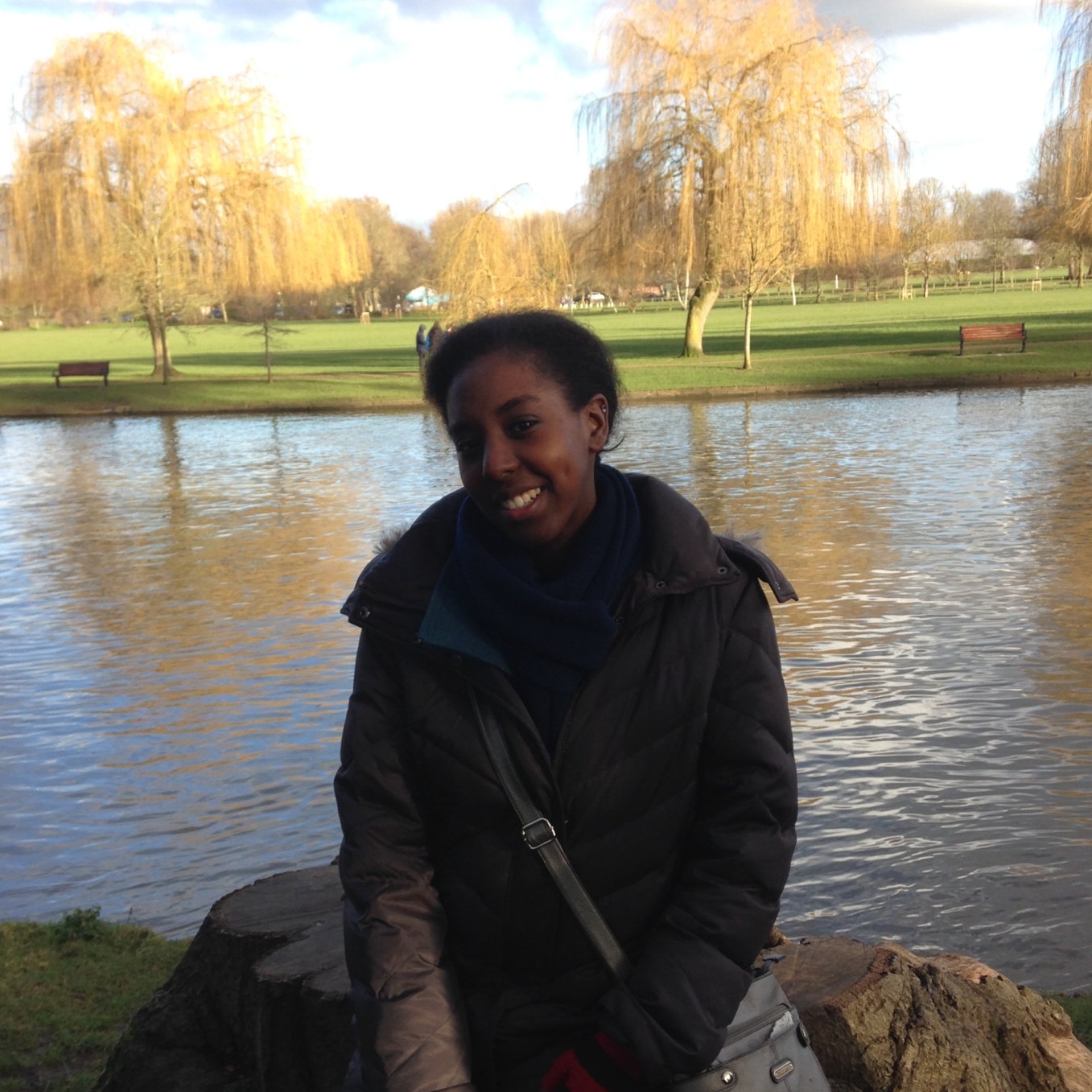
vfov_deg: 39.0
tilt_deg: -10.0
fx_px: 1535
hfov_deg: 39.2
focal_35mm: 43
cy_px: 666
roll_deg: +1.3
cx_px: 534
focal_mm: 4.12
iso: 50
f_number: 2.4
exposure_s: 1/317
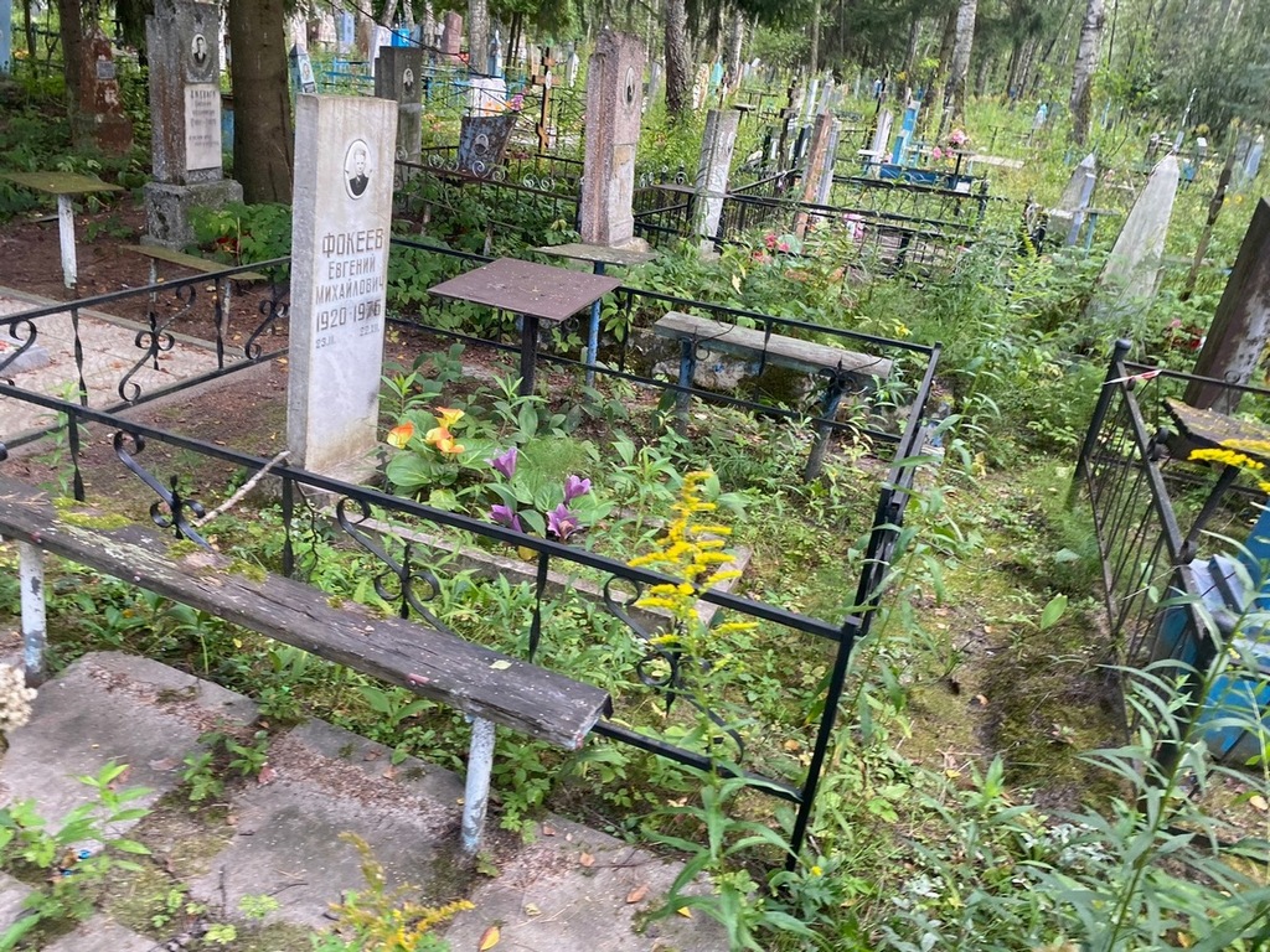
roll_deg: -4.2
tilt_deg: -16.6
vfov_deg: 53.1
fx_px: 954
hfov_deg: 67.3
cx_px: 635
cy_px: 476
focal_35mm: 26
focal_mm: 4.25
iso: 100
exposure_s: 1/121
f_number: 1.8
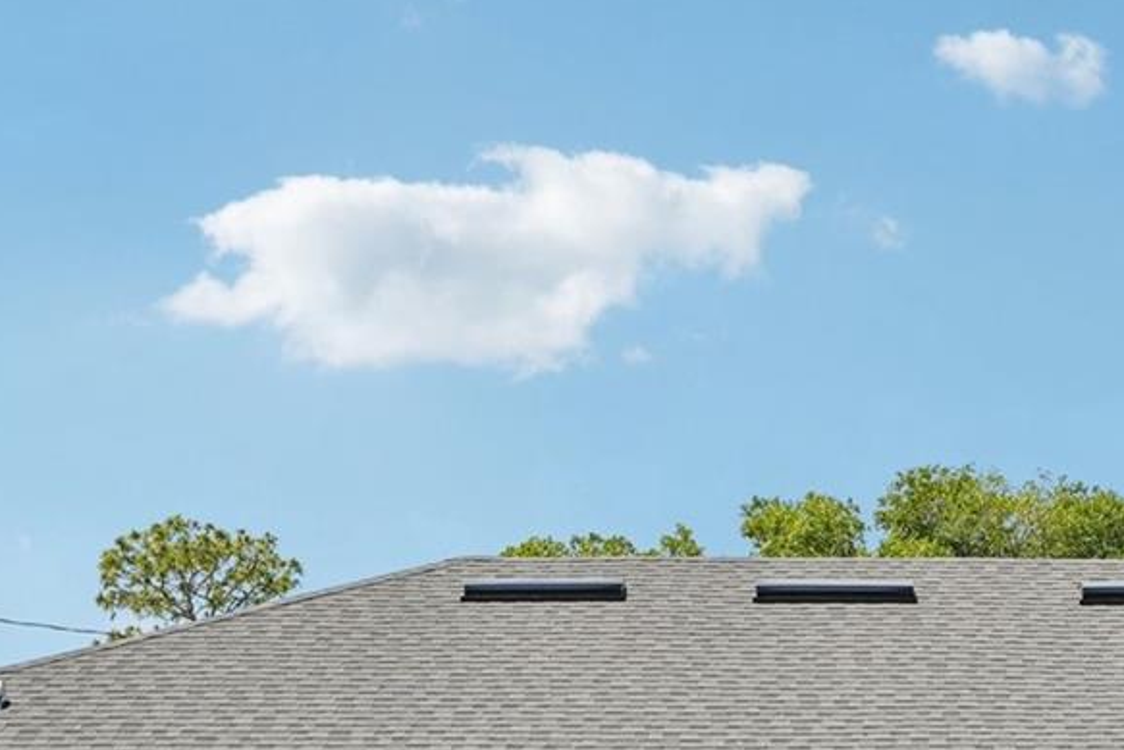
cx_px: 852
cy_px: 829
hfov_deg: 21.0
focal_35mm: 96
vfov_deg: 13.9
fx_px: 2998
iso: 50
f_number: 8
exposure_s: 1/125
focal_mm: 35
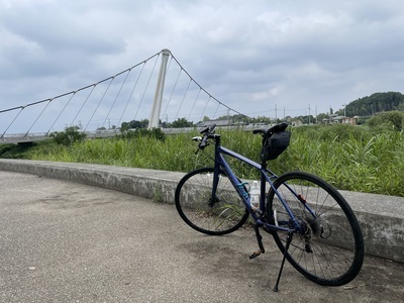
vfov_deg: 53.1
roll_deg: +3.3
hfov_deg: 67.3
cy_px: 152
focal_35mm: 26
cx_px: 202
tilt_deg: -2.4
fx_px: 303
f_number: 1.6
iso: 32
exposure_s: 1/4831
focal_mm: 4.2
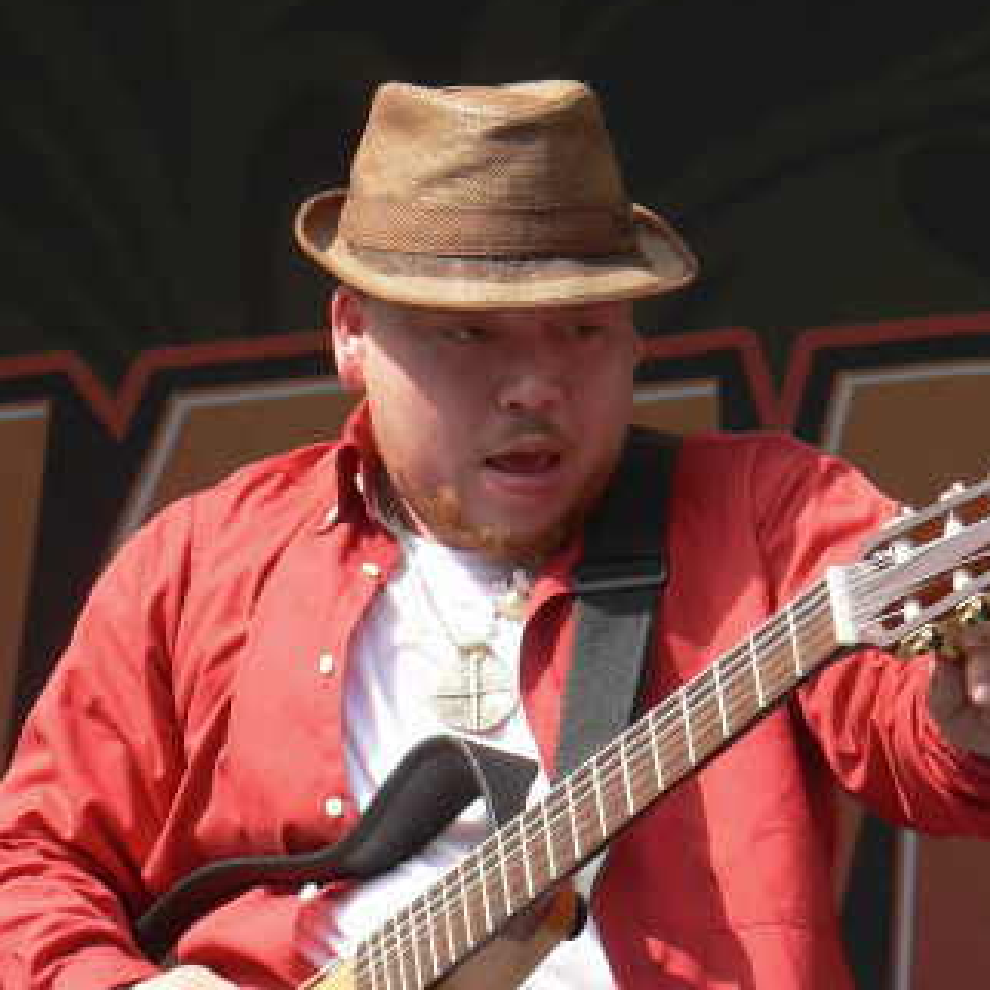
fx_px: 8542
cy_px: 776
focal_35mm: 264
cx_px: 549
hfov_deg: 6.6
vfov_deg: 6.6
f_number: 4
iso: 64
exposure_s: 1/160
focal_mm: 29.1
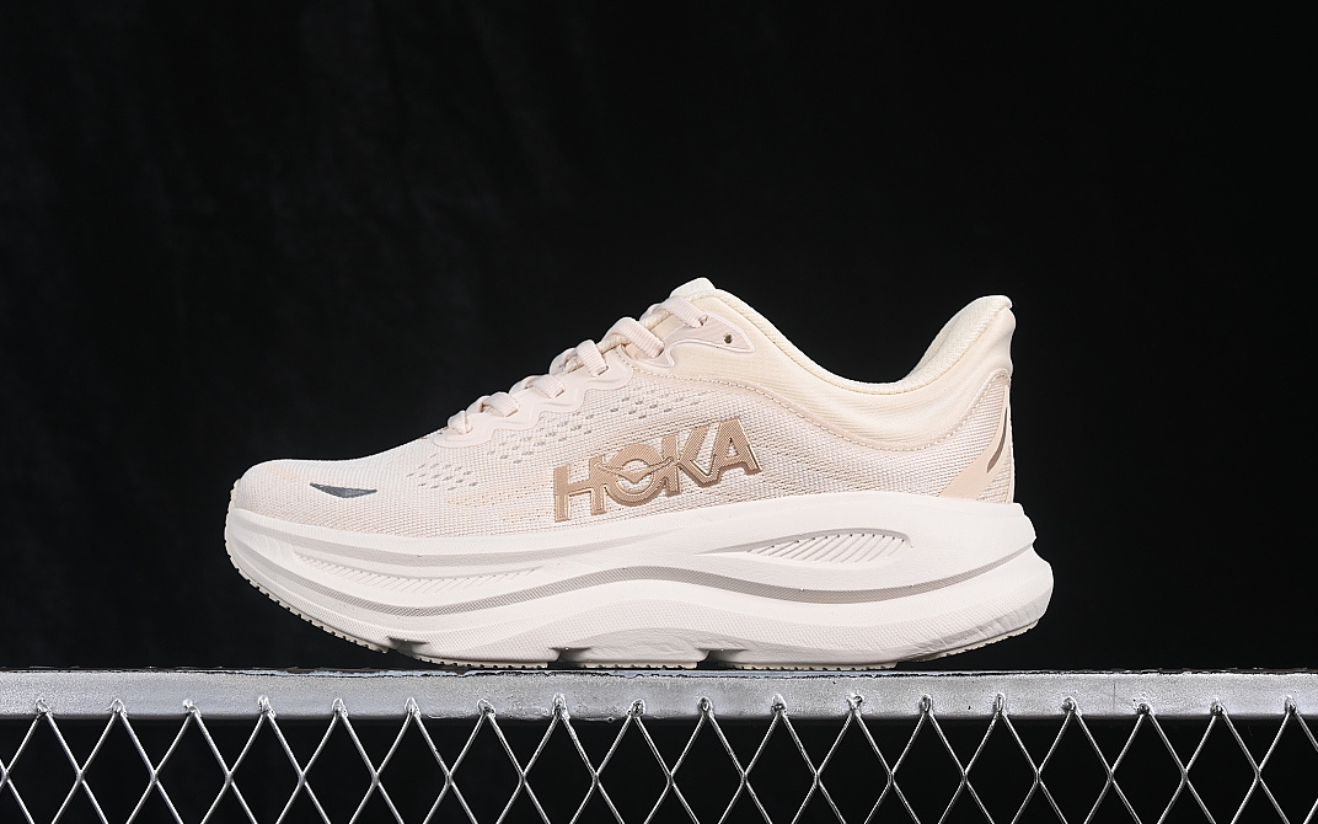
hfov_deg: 26.8
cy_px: 394
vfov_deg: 16.9
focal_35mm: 77
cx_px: 657
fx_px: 2766
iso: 160
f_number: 8
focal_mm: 50
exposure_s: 1/80
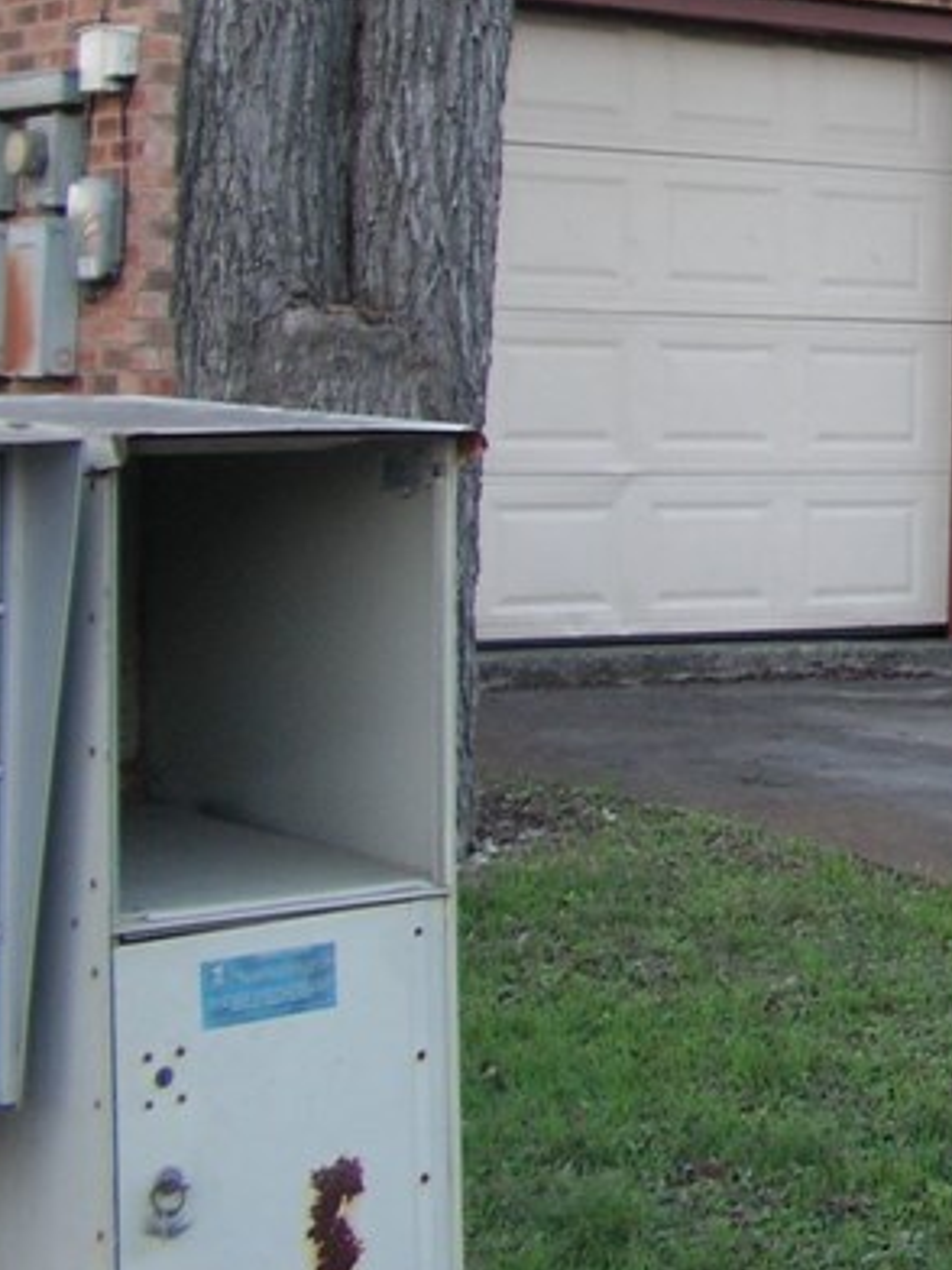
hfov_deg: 14.3
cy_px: 58
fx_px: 3447
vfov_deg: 20.3
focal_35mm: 94
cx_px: 1570
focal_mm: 6
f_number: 3.2
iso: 50
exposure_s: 1/60
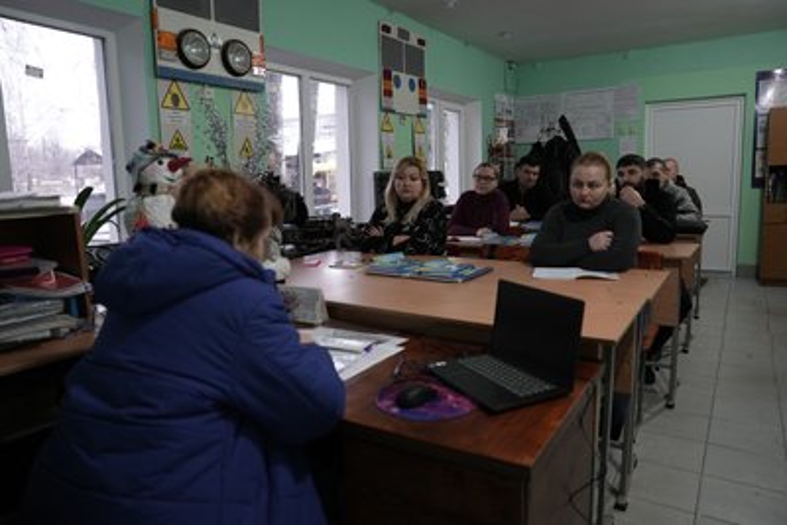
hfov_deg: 73.7
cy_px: 262
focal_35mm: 24
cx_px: 394
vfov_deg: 53.2
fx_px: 525
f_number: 2.8
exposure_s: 1/50
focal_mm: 24
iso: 640
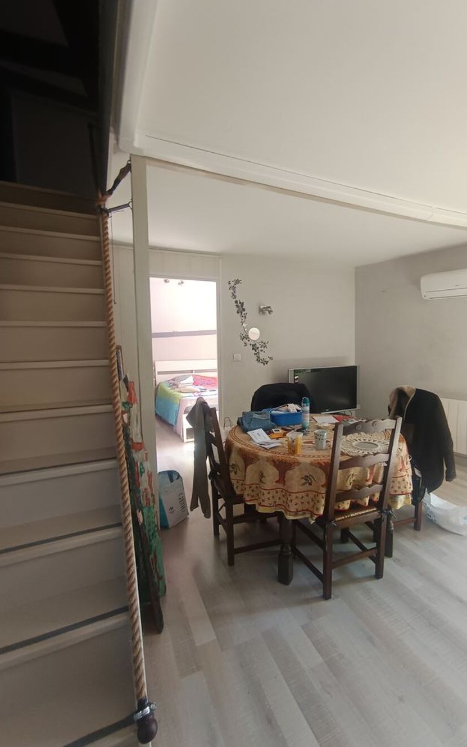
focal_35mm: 17
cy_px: 374
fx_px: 346
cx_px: 269
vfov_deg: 94.4
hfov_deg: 67.6
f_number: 2.2
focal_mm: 1.65
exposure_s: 1/50
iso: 253
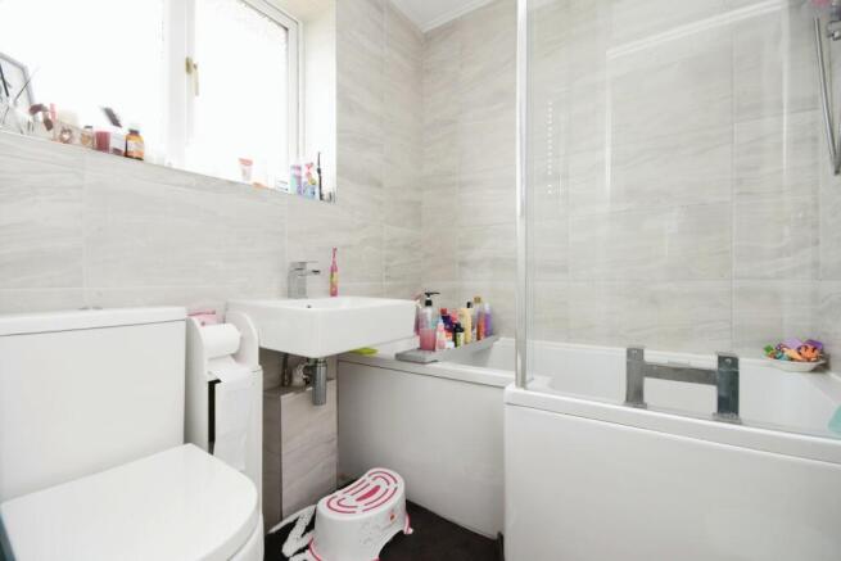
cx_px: 420
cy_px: 280
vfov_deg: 77.4
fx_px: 350
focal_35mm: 15
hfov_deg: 100.4
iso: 500
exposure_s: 1/30
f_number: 8
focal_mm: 10
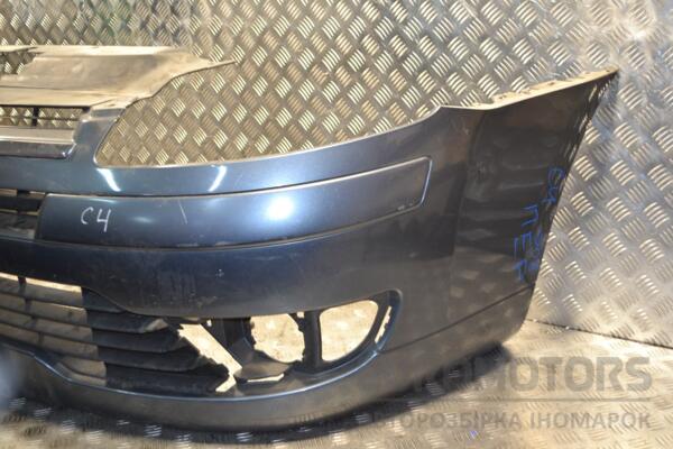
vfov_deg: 34.2
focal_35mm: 39
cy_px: 224
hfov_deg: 49.6
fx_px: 729
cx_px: 336
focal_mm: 26
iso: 500
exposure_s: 1/60
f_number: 4.2
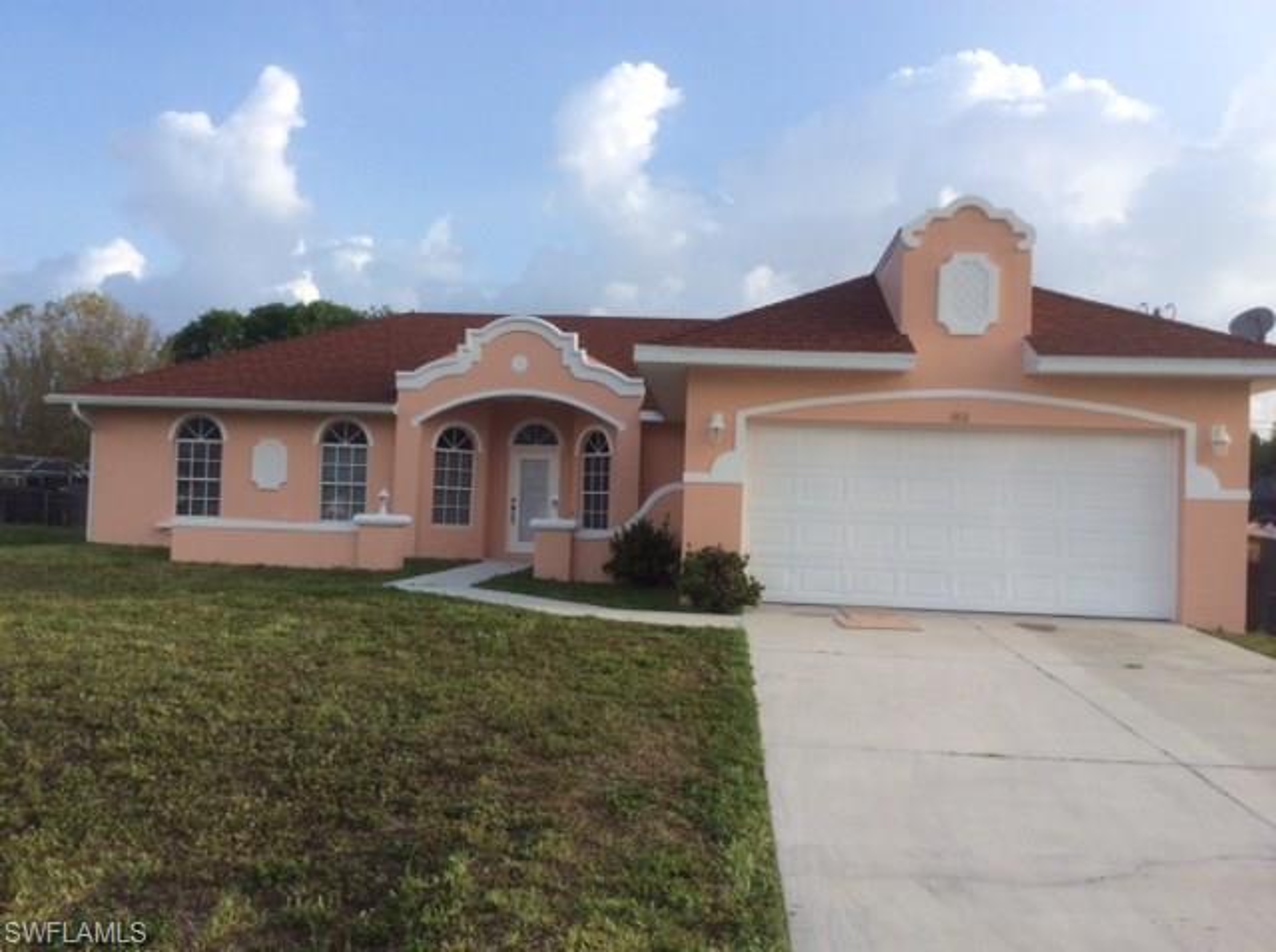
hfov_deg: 55.4
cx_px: 638
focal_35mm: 33
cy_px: 476
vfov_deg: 42.8
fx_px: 1215
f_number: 2.4
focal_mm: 3.3
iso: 32
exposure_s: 1/880
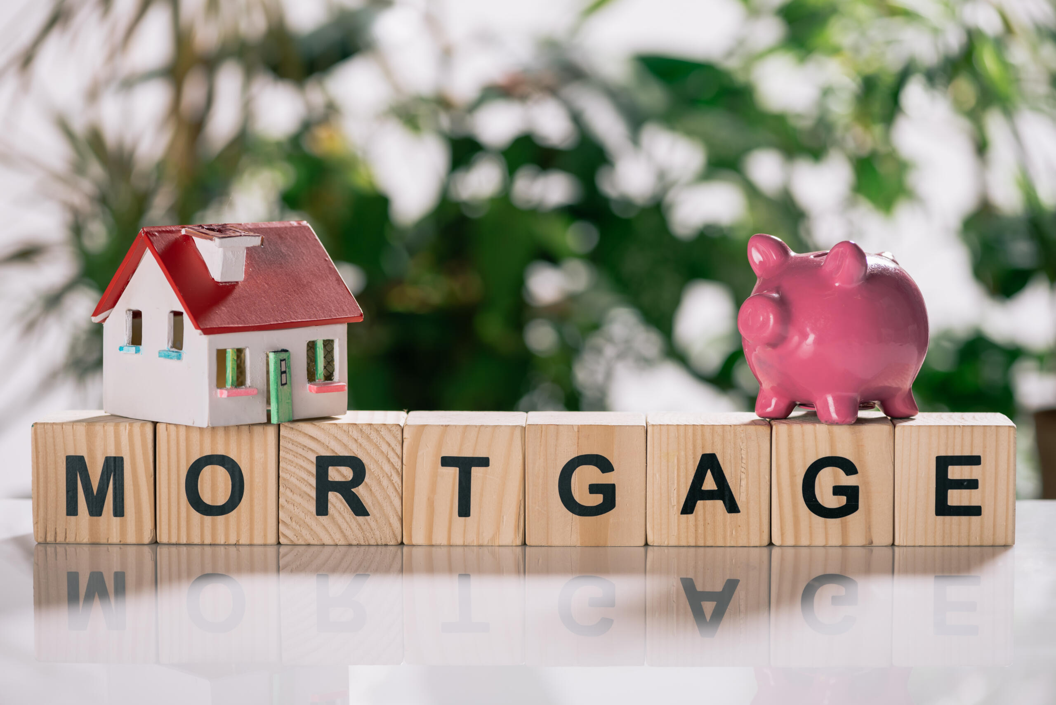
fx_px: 3081
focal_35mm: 105
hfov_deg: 19.4
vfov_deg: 13.1
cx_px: 528
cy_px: 352
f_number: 4
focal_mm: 105
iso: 125
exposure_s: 1/200
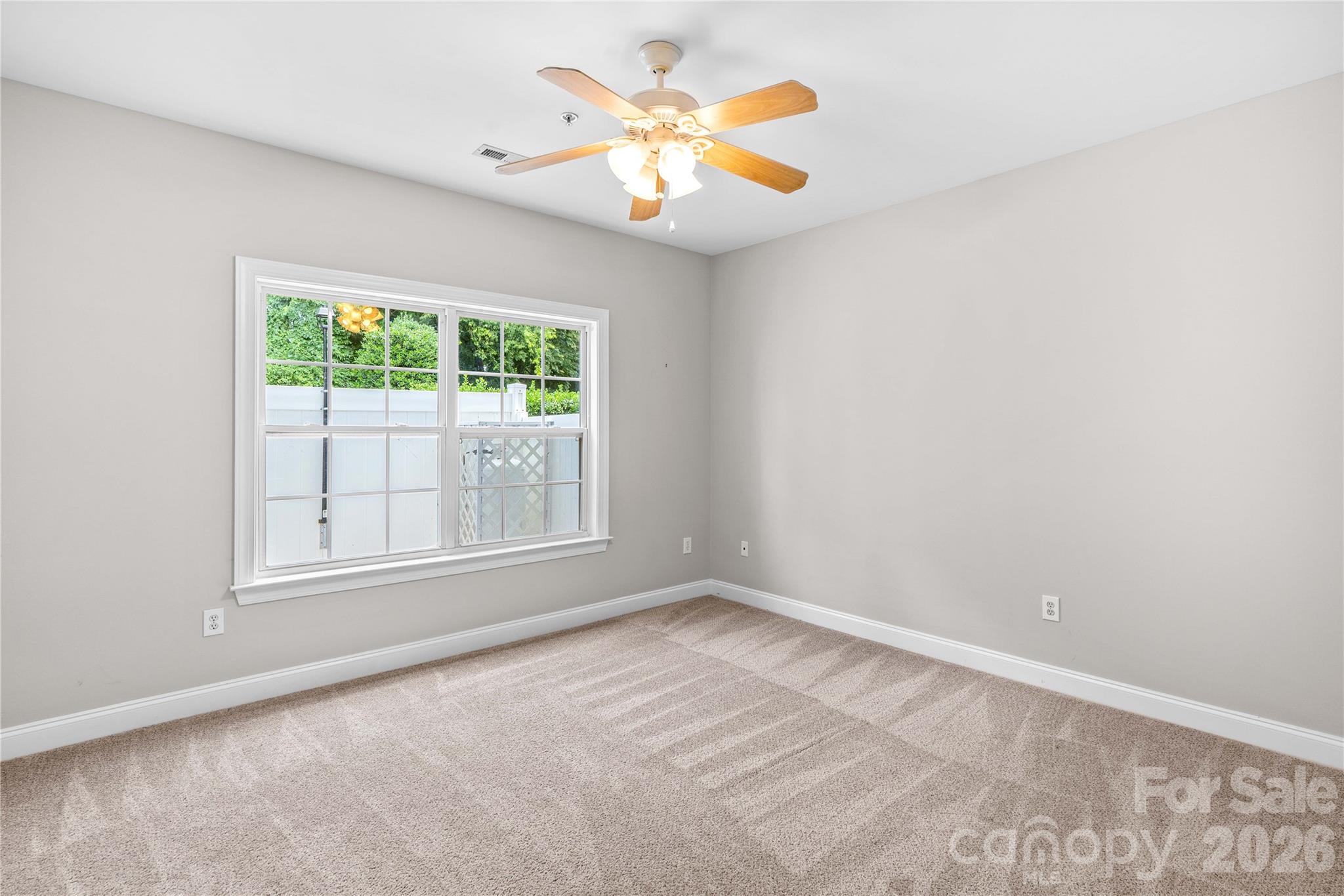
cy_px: 448
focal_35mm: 16
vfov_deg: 73.7
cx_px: 672
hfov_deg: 96.7
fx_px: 597
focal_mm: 16
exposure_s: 1/4
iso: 100
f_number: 8
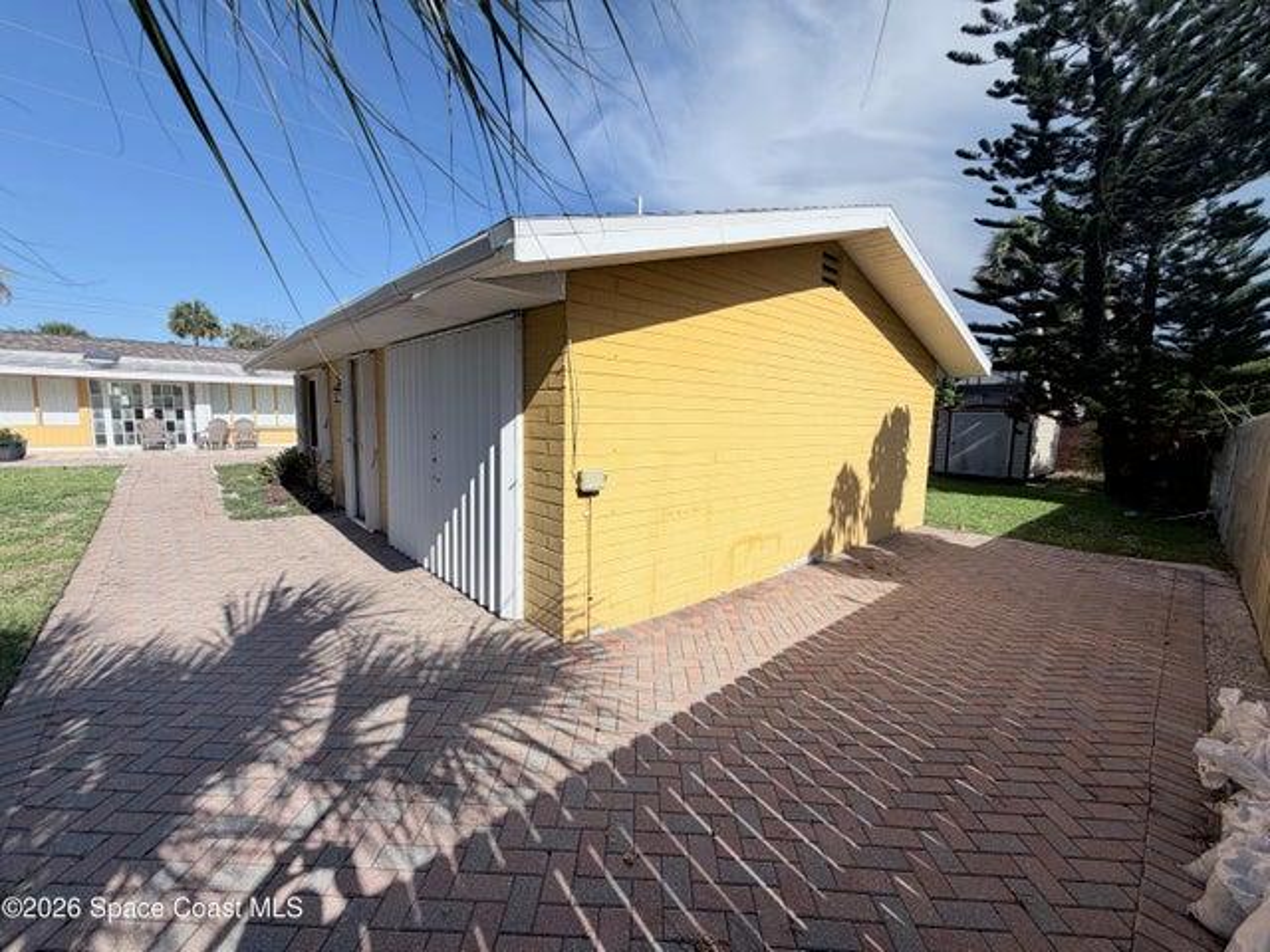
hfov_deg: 102.1
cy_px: 476
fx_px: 514
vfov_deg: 85.7
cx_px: 635
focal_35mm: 14
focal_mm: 2.22
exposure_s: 1/1189
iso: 20
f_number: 2.2
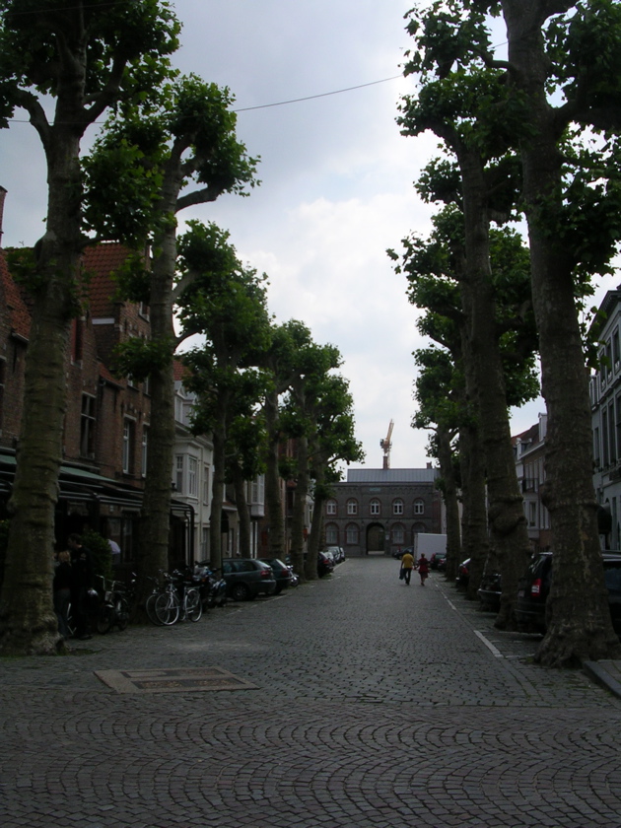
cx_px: 310
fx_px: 909
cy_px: 414
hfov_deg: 37.7
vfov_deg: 49.0
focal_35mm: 38
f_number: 5.6
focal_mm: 5.8
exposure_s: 1/386
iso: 50
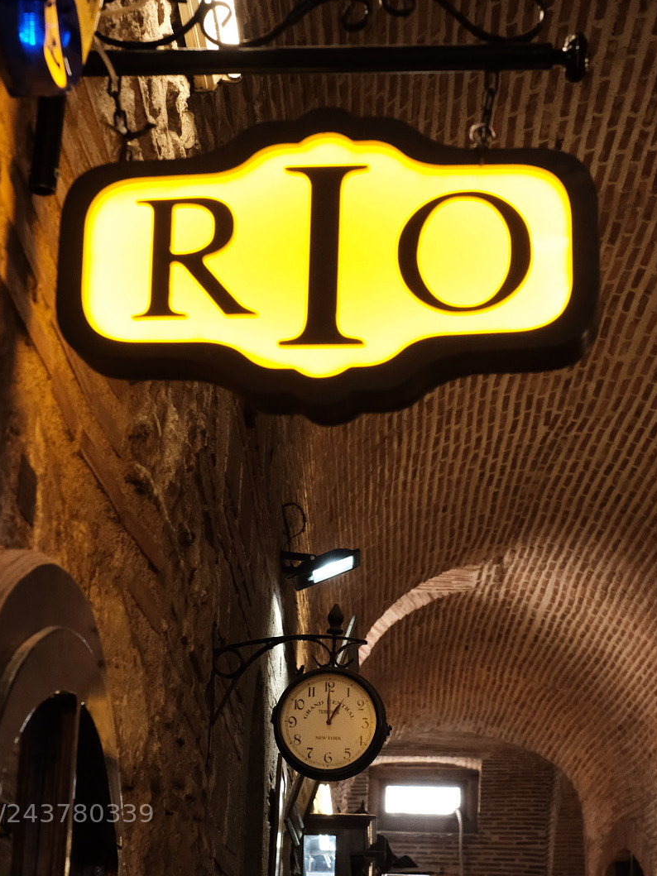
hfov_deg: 19.1
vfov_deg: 25.3
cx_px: 382
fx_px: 1949
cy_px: 437
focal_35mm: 77
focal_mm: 35
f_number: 5.6
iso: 4000
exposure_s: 1/125
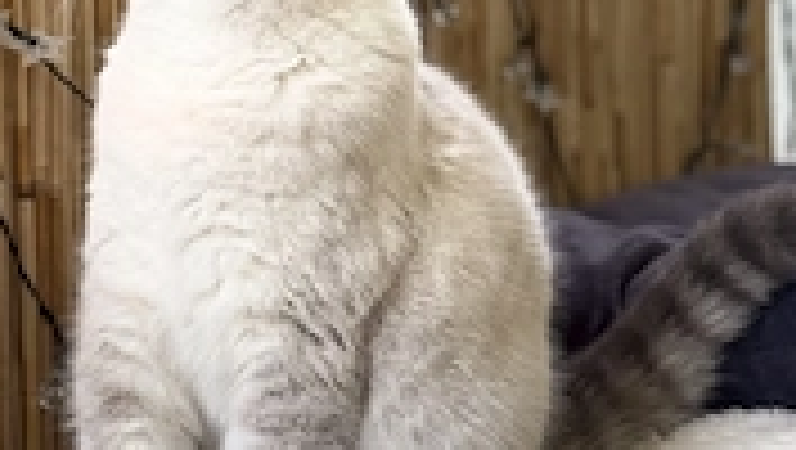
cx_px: 306
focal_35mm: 118
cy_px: -72
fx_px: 2493
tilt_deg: +1.8
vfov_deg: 10.2
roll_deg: +1.5
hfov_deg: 18.1
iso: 64
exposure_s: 1/193
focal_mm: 6.76
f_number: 1.78
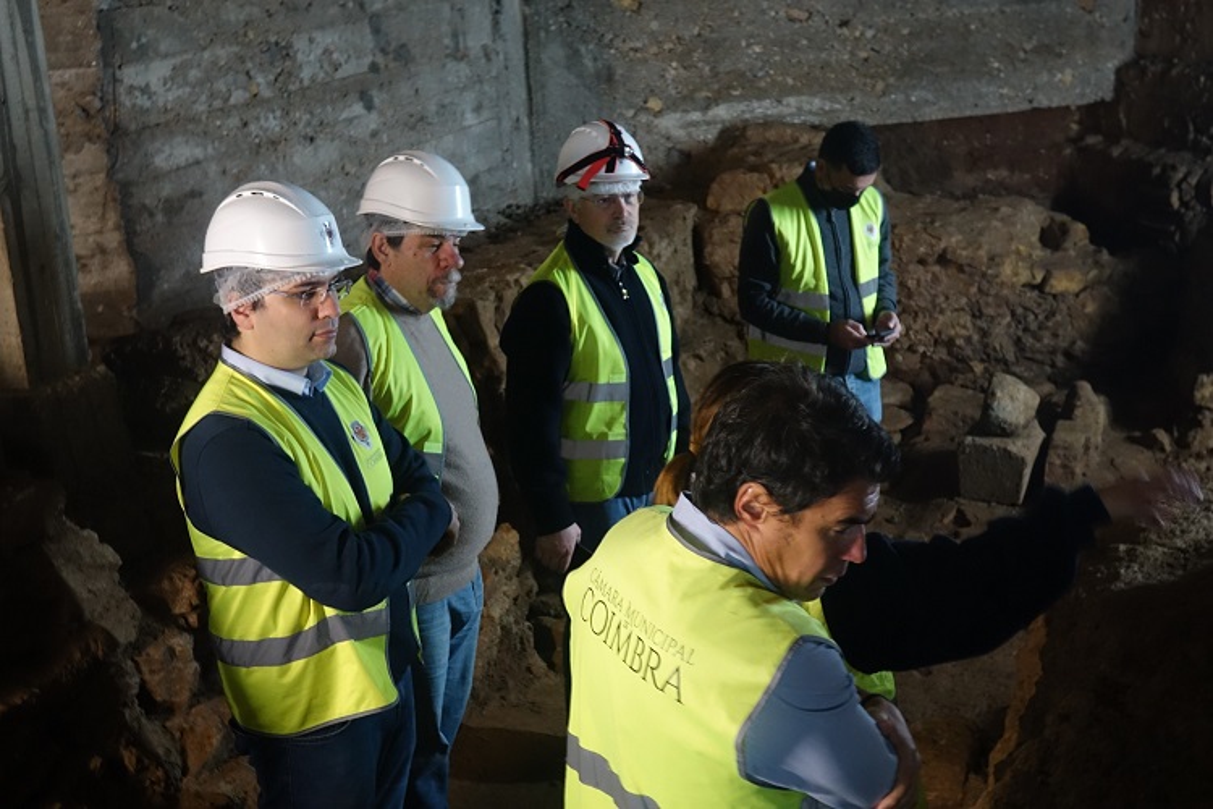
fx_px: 1651
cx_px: 606
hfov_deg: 40.3
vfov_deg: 27.5
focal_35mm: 49
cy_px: 404
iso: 800
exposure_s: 1/8
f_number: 2.8
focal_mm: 17.83
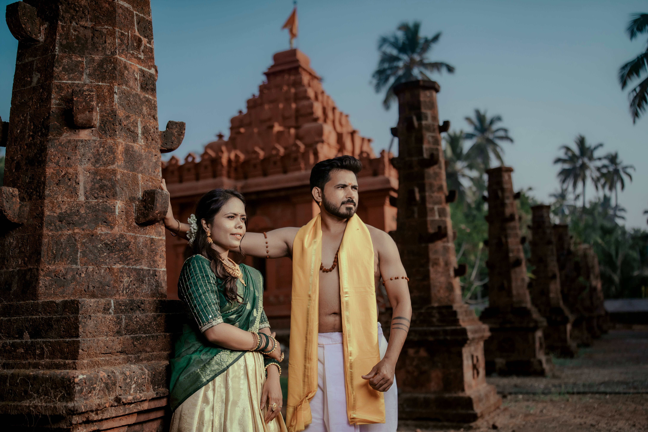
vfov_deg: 37.9
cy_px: 216
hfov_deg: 54.4
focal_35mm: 35
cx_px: 324
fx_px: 630
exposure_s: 1/8000
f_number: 2
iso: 250
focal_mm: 35
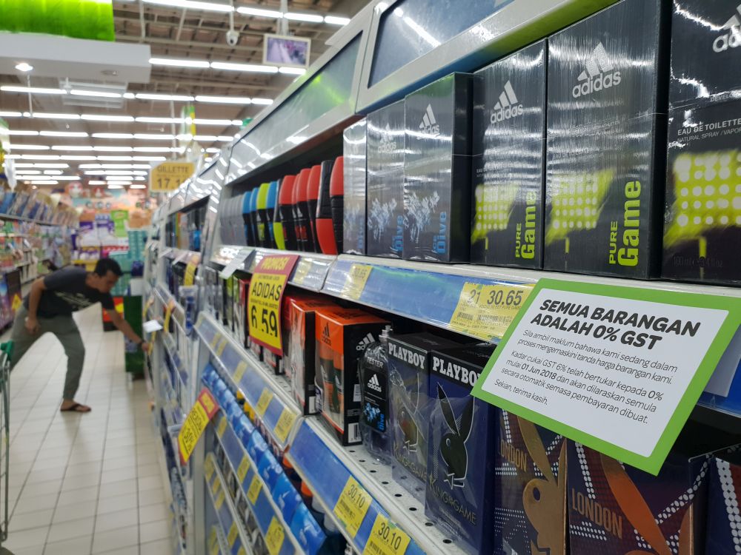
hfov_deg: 67.3
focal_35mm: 26
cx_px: 370
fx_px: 557
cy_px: 278
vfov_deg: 53.1
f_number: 2.4
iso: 125
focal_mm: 4.3
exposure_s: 1/50
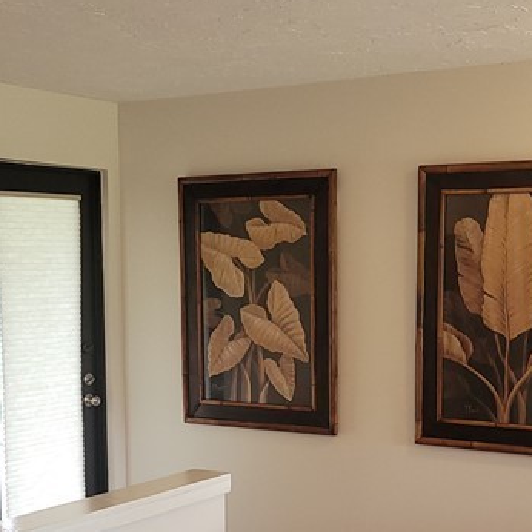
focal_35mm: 68
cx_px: 268
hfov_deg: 25.4
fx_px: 1182
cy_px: 434
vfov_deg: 24.9
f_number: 1.8
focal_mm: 5.4
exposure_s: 1/40
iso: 100
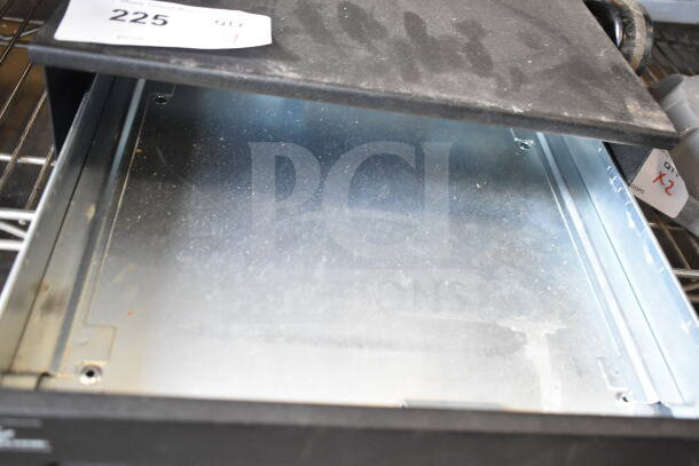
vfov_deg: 41.7
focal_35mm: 32
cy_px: 233
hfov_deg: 59.5
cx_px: 350
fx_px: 612
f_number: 3.8
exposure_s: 1/40
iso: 1600
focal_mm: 21
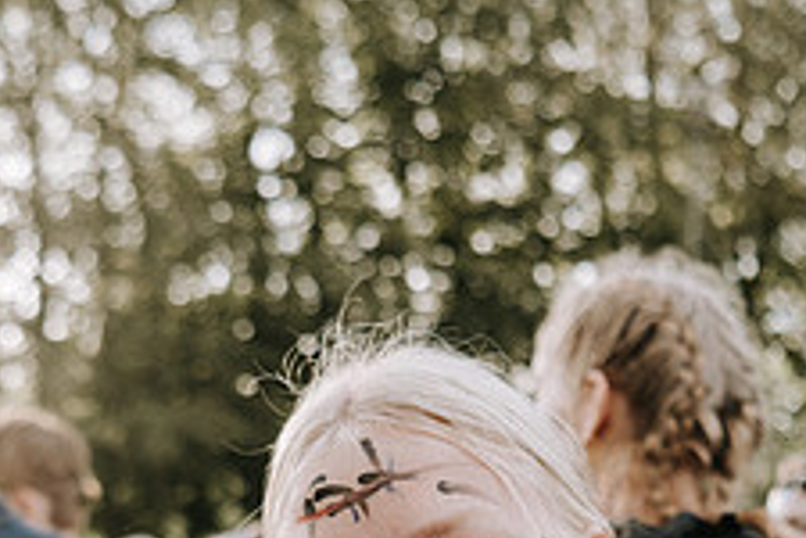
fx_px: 1388
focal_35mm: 62
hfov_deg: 32.3
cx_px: 451
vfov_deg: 20.2
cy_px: 683
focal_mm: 24
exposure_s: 1/400
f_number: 2.8
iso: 160
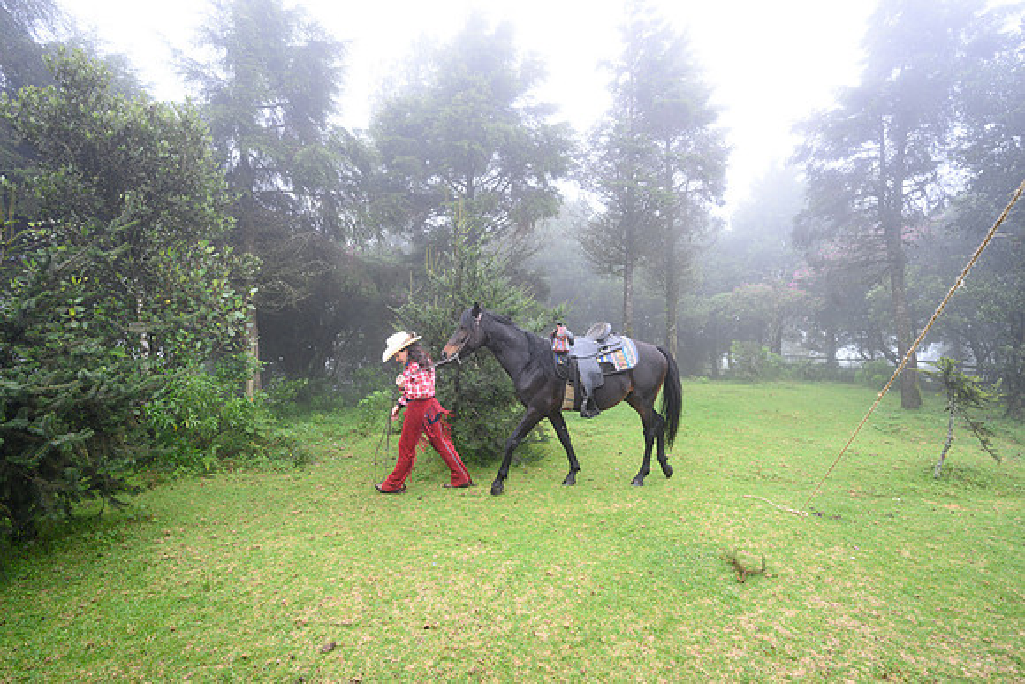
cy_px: 342
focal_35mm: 18
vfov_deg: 68.9
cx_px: 512
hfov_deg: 91.6
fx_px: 498
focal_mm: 17.5
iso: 250
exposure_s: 1/160
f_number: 4
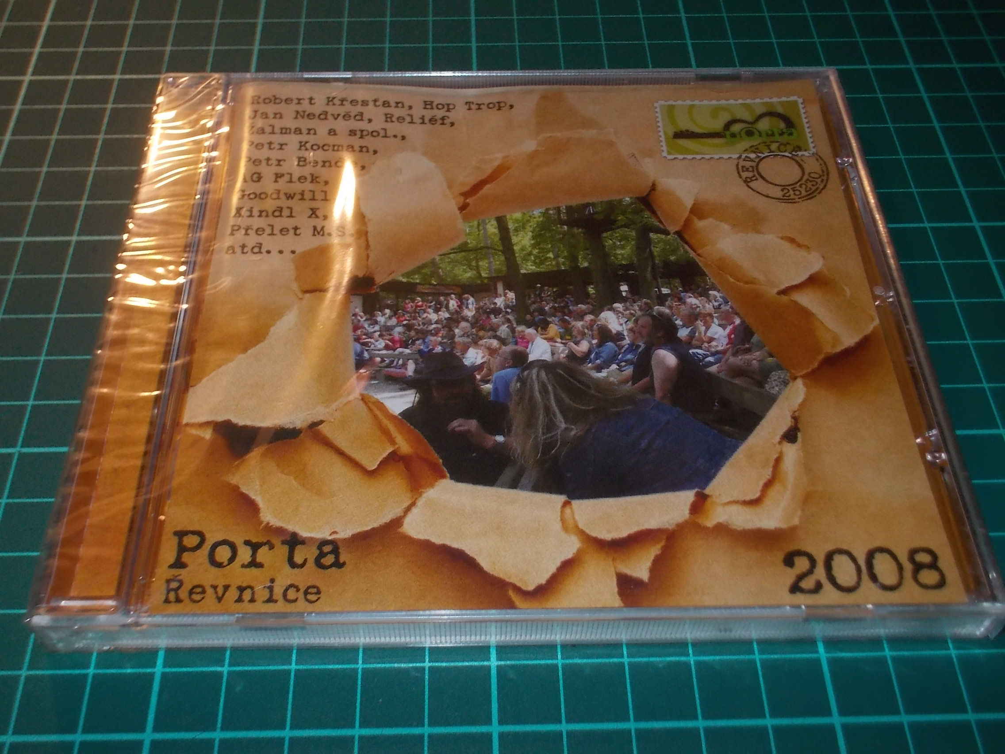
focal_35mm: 37
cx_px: 502
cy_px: 377
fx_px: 1074
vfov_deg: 38.7
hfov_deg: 50.1
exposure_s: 1/30
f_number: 3.7
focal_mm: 5.2
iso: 200
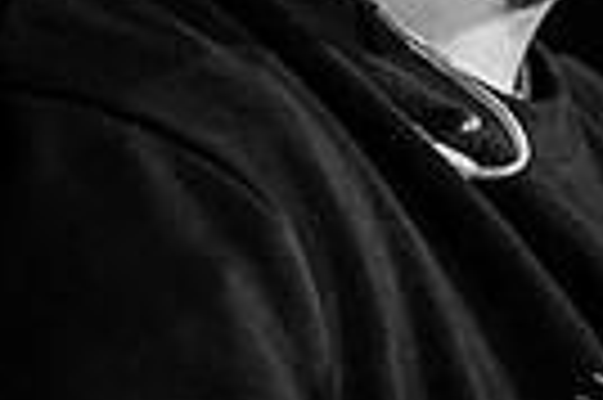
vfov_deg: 1.0
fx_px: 23304
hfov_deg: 1.5
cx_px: 1012
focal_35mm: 1393
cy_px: -312
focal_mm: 321
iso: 2000
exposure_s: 1/125
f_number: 5.6
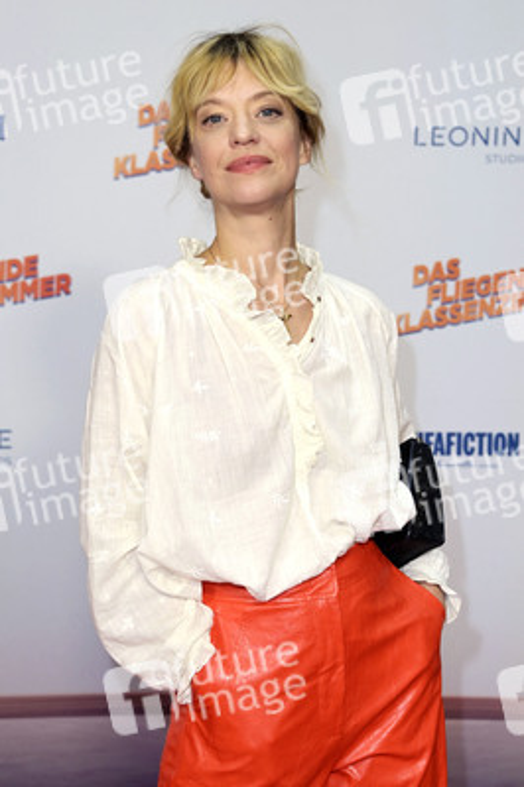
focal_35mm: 72
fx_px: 1575
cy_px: 394
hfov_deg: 18.9
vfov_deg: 28.1
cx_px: 262
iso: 640
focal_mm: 72
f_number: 5.6
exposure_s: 1/200
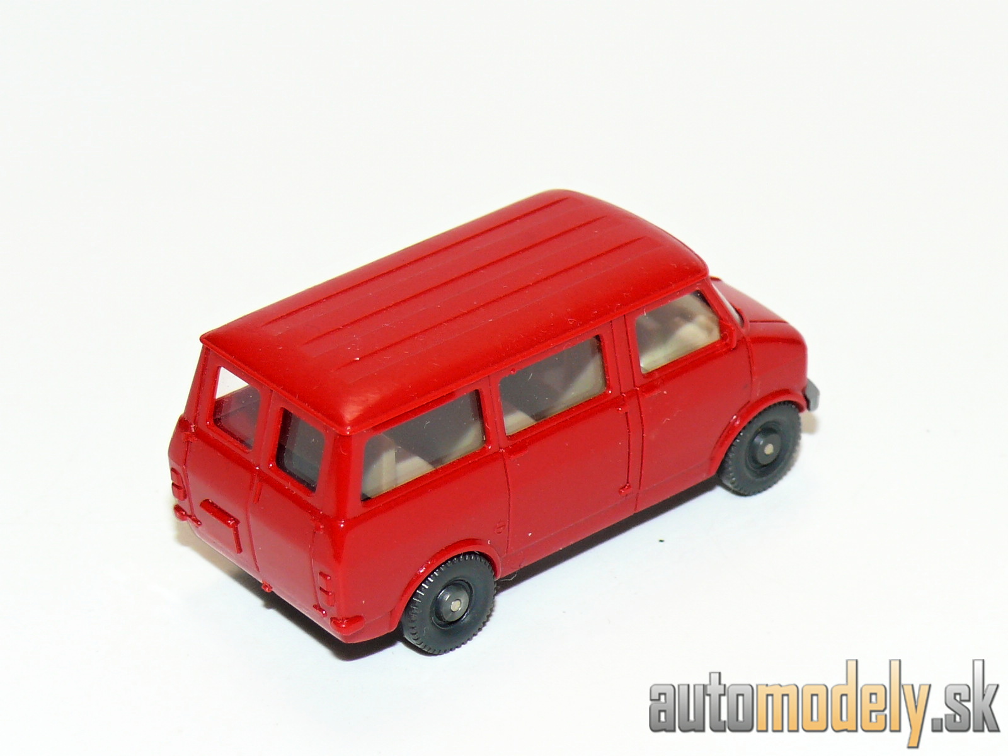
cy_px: 378
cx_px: 504
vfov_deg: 11.8
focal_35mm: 126
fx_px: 3669
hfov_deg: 15.6
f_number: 4
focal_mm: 15.1
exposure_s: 1/30
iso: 100
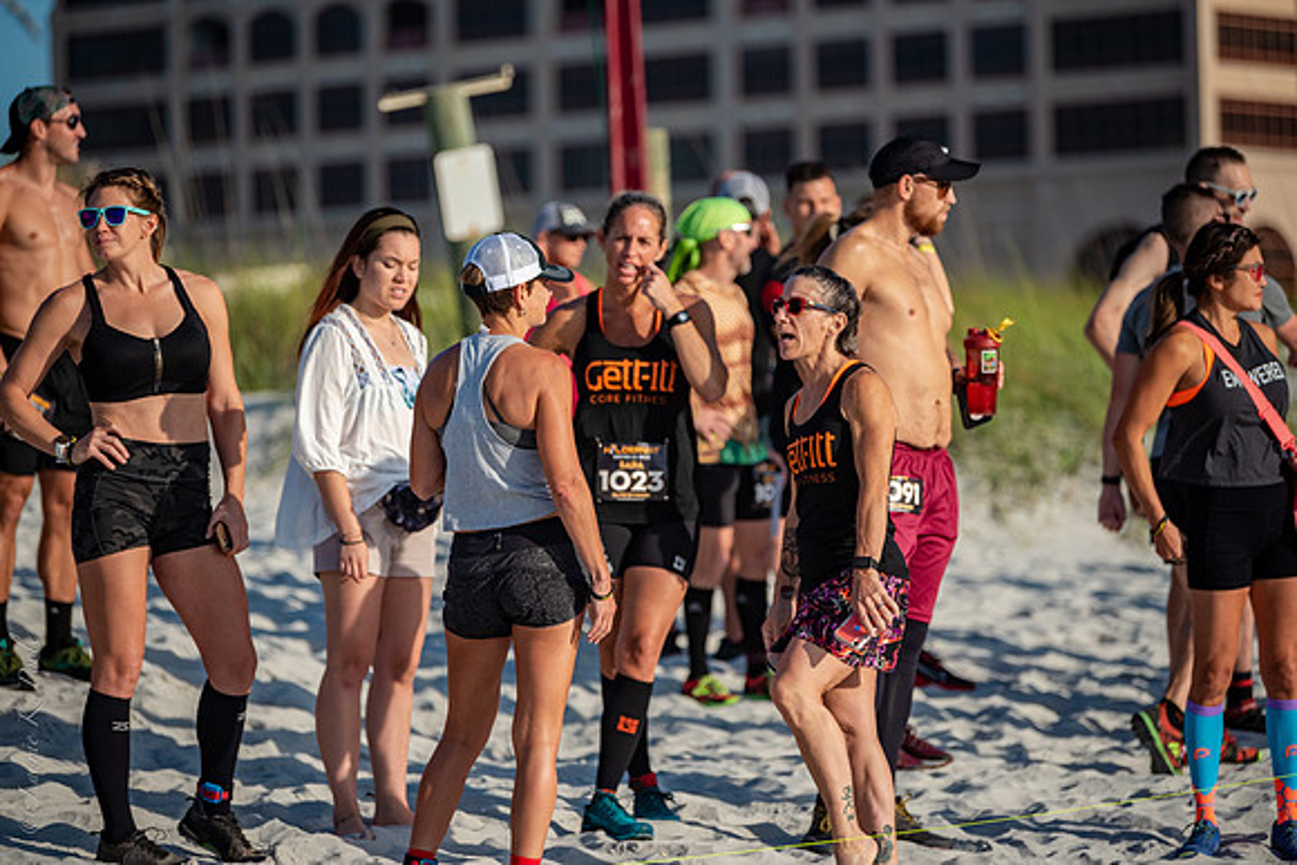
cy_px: 432
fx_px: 5405
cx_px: 648
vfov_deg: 9.2
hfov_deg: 13.7
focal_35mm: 150
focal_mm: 150
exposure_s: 1/4000
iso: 560
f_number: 2.8
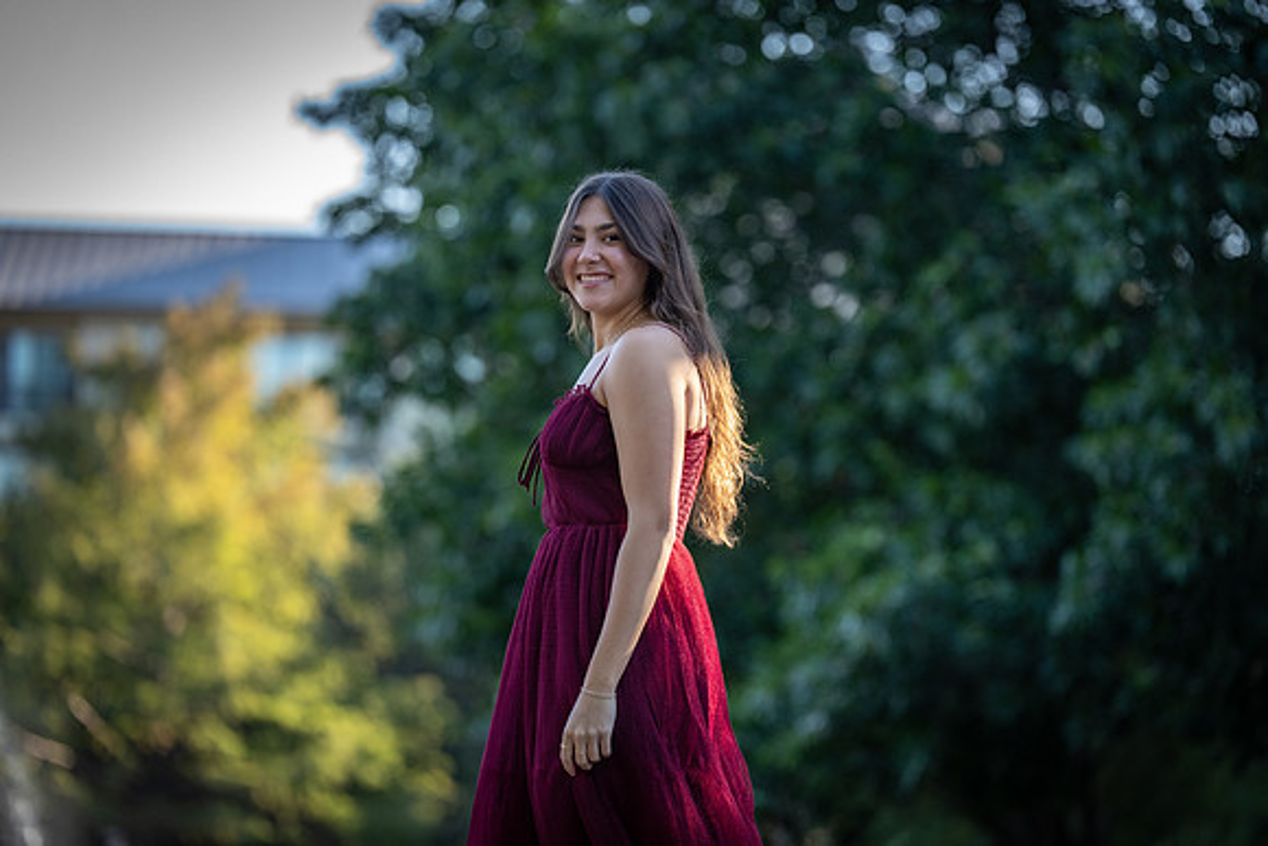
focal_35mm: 154
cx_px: 634
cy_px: 423
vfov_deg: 8.9
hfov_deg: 13.3
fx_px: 5428
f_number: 2.8
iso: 640
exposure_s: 1/1250
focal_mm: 151
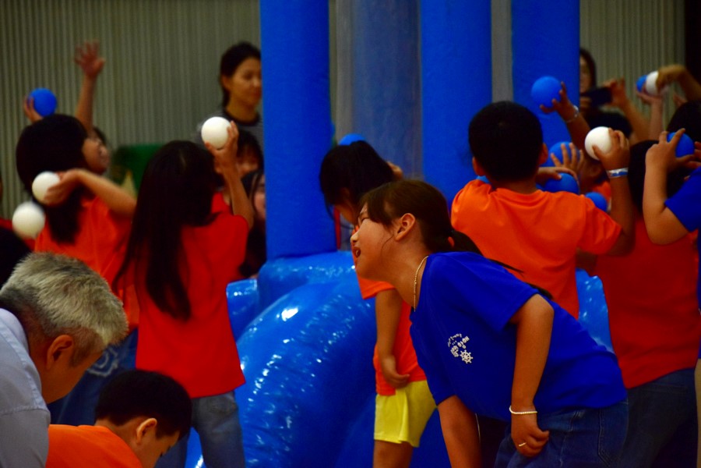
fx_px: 5111
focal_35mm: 262
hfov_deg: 7.8
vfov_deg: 5.2
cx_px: 350
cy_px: 234
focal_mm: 175
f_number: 6.3
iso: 800
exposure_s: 1/200
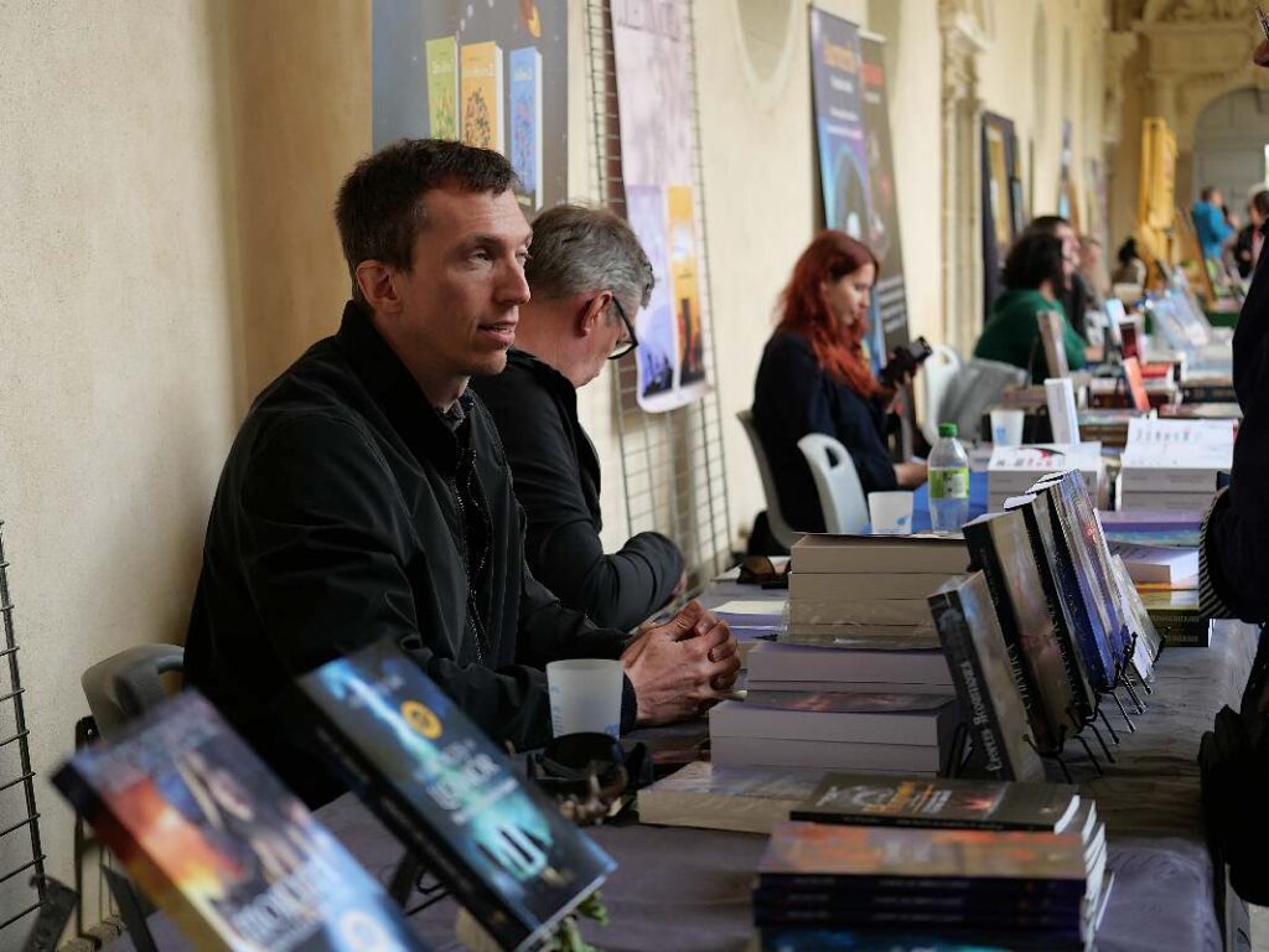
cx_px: 634
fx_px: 2566
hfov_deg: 27.8
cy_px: 476
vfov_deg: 21.0
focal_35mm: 70
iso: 200
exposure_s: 1/125
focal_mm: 35
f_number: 2.8
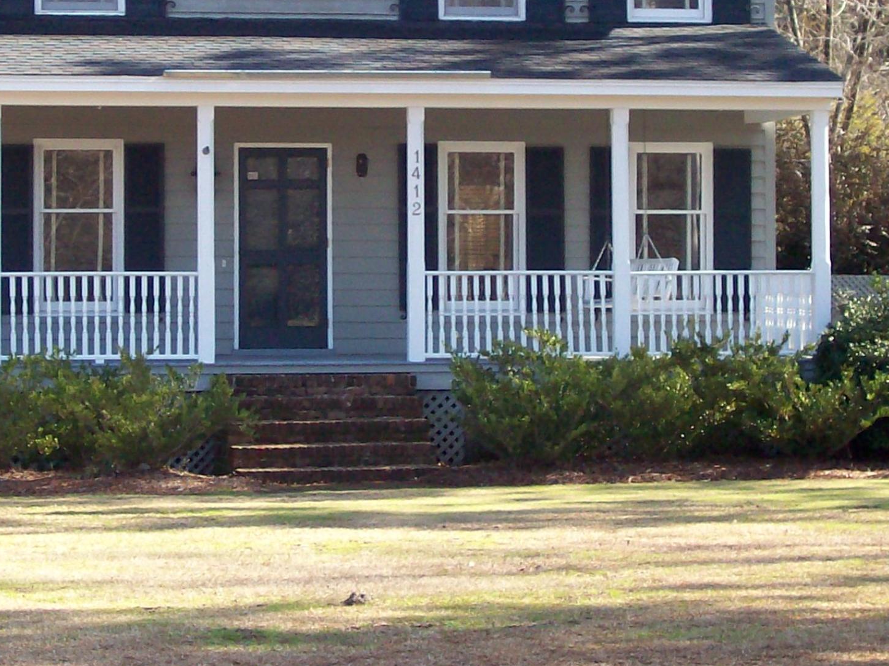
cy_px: 203
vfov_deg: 12.7
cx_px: 336
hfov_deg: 17.0
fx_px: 2978
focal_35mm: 116
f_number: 3.4
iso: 80
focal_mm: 9.4
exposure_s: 1/284
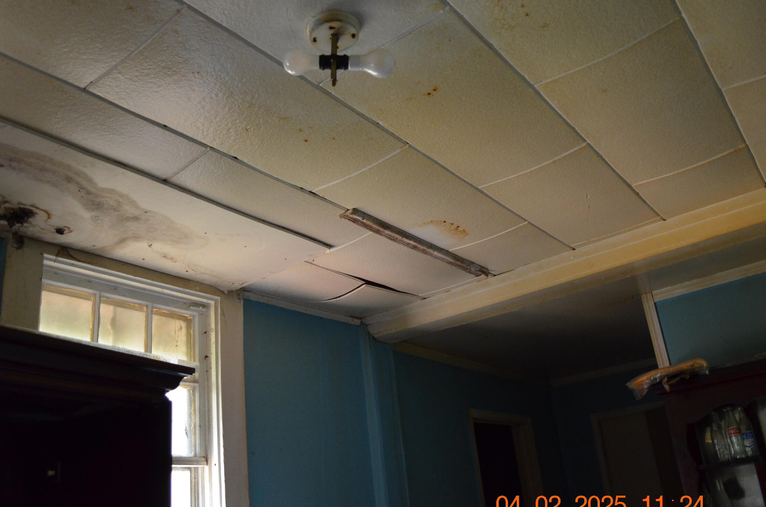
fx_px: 637
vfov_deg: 43.4
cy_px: 266
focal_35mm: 30
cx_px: 361
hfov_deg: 62.0
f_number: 3.5
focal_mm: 18
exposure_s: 1/30
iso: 1800
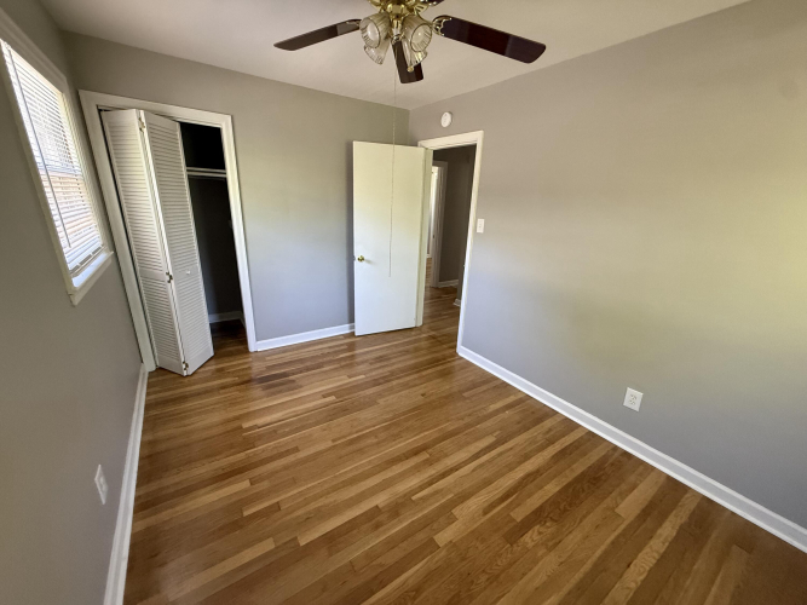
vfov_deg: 85.7
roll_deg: -1.5
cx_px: 404
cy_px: 302
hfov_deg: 102.1
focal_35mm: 14
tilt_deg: -16.8
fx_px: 326
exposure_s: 1/60
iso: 500
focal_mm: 2.22
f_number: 2.2
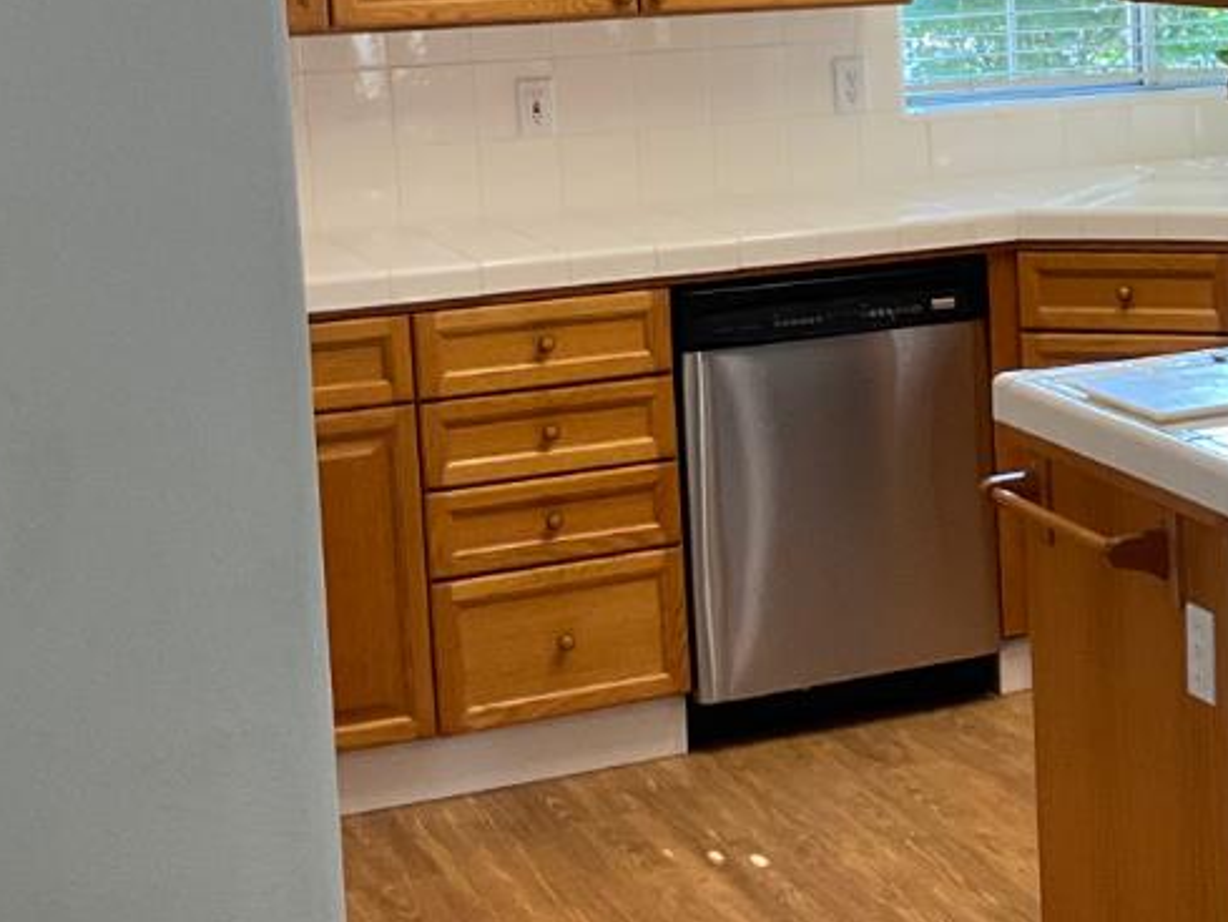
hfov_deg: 20.5
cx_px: 1492
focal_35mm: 89
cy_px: 172
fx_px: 3158
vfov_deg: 16.5
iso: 64
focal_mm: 3
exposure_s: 1/60
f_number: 1.8
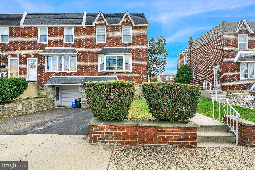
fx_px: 120
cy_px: 85
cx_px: 128
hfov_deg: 93.3
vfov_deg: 70.4
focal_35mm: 17
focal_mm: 17
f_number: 8
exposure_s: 1/50
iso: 100
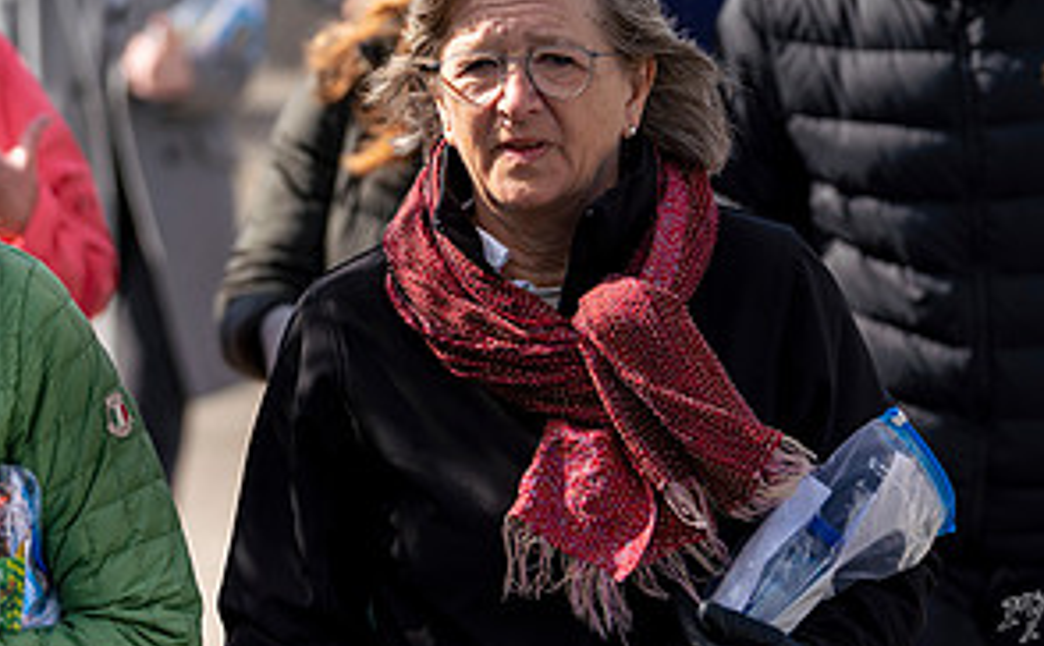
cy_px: 15
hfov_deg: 7.5
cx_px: 549
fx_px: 7917
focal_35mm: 279
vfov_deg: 4.7
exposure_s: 1/800
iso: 100
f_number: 3.5
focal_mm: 124
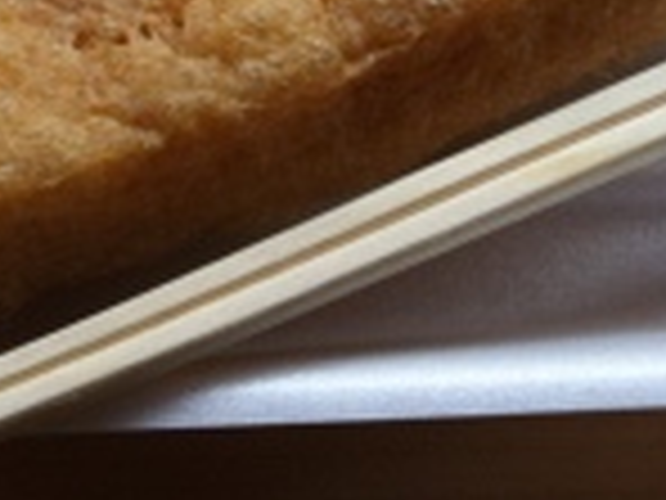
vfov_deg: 11.9
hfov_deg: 16.7
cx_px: 405
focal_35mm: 118
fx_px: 2270
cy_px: -295
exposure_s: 1/40
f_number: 2.8
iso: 80
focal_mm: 3.85
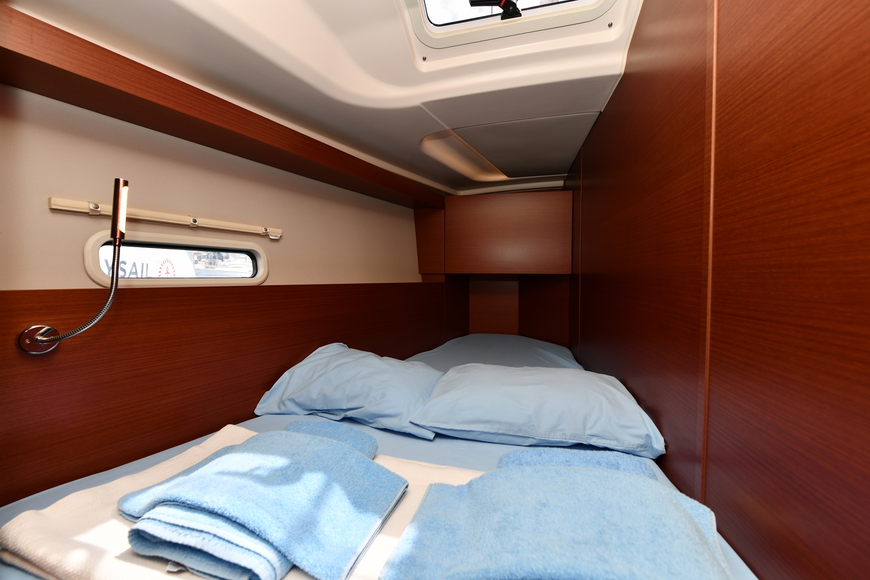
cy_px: 290
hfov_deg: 104.3
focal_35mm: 14
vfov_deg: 81.2
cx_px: 435
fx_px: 338
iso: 250
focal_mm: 14
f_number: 5.6
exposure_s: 1/200
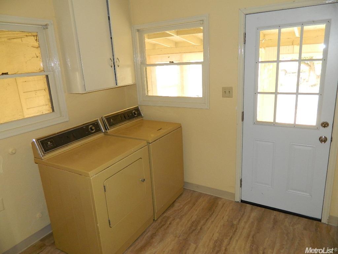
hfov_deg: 69.4
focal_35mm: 25
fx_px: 244
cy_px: 127
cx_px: 169
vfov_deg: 54.9
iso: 180
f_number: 3.1
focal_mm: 4.5
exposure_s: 1/30
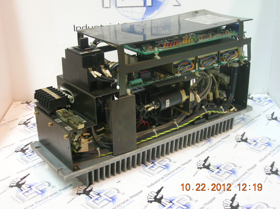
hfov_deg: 38.2
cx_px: 140
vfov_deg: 29.1
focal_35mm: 50
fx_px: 404
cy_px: 104
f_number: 3.3
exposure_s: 1/4.1
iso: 143
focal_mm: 8.4
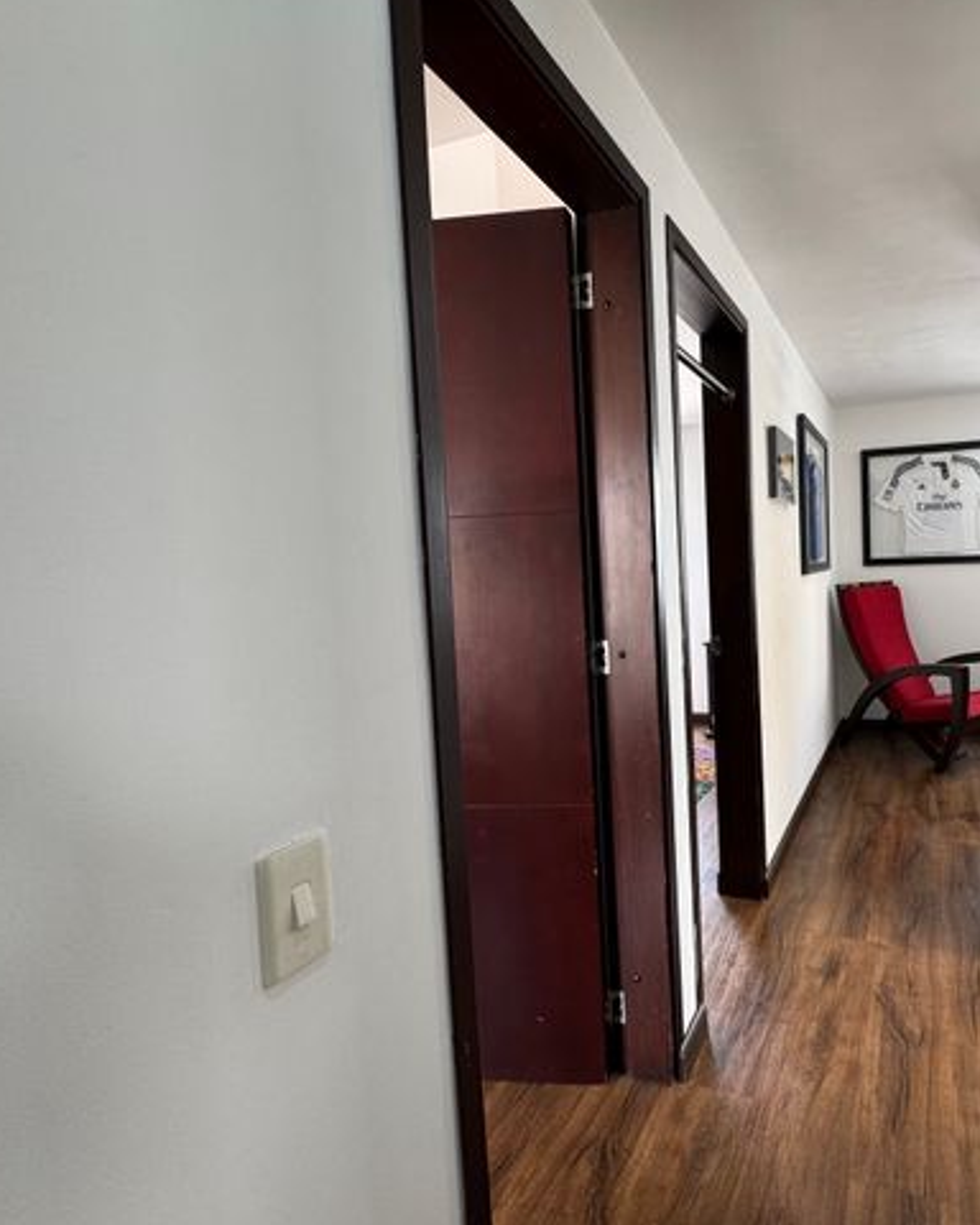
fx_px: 689
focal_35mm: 19
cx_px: 693
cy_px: 602
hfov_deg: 67.8
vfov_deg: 83.3
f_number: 2.2
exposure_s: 1/120
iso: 100
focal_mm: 2.22
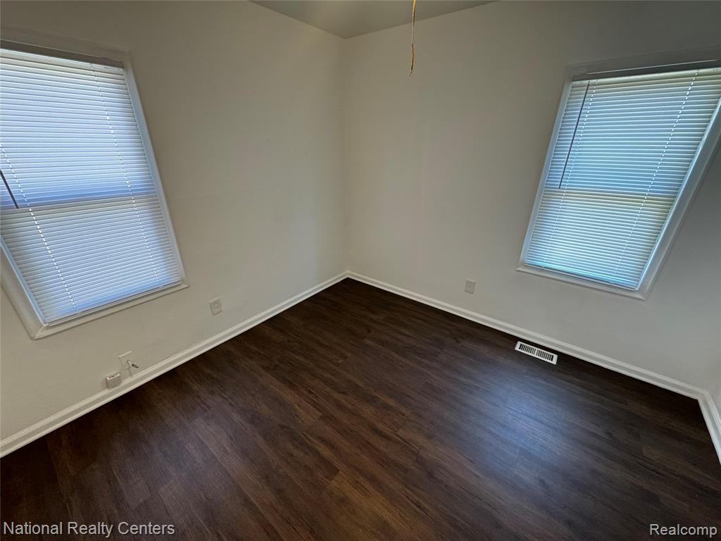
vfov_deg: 85.7
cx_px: 360
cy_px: 270
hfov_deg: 102.1
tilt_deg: -25.2
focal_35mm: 14
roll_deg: -1.1
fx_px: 292
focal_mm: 2.22
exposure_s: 1/60
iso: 200
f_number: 2.2
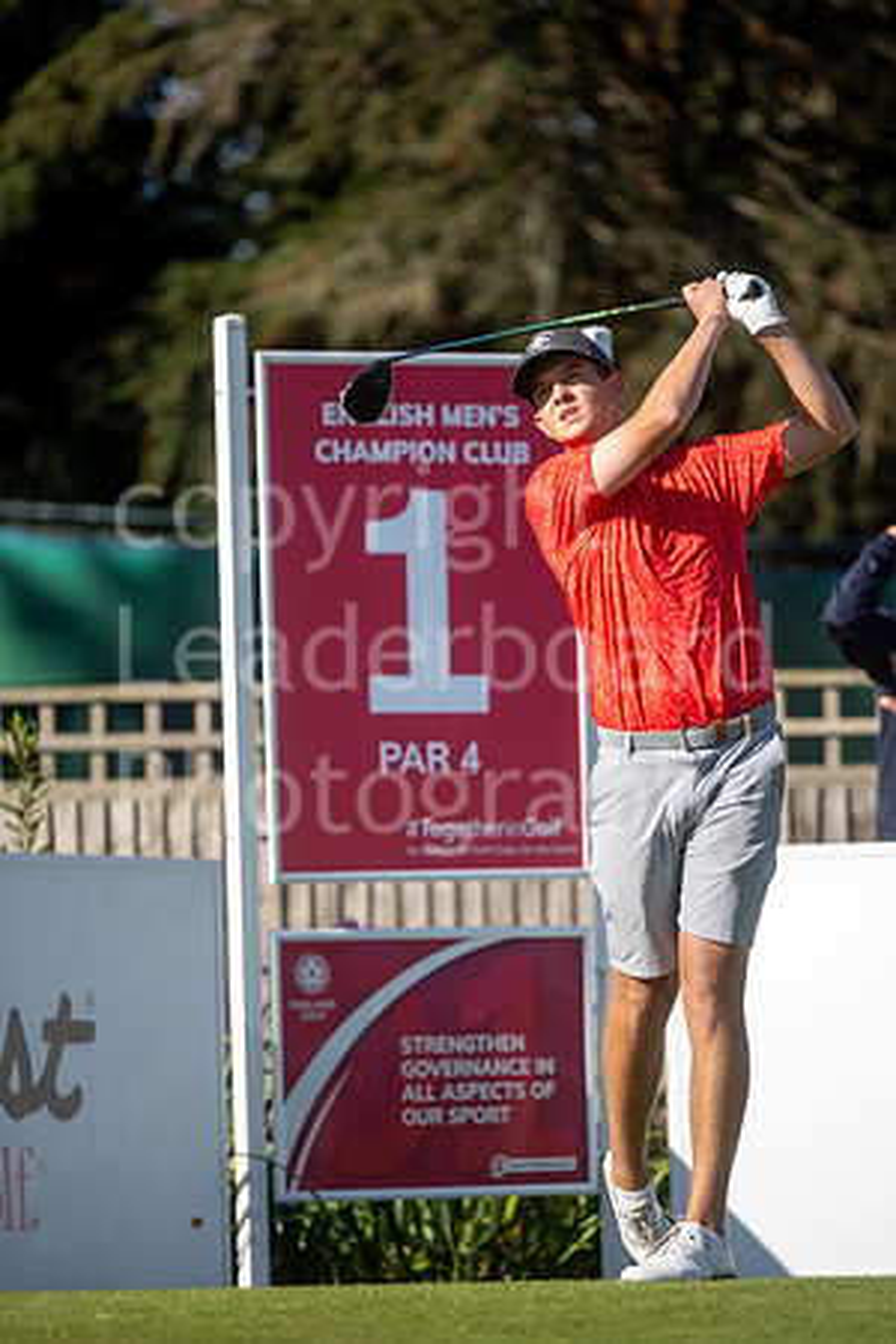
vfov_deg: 6.9
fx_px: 11199
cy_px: 672
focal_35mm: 300
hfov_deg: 4.6
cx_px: 448
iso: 200
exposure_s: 1/1600
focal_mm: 300
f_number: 4
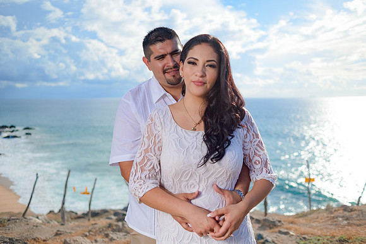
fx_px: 356
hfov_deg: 54.4
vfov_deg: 37.9
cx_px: 183
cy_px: 122
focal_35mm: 35
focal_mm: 35
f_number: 3.2
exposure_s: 1/4000
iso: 50
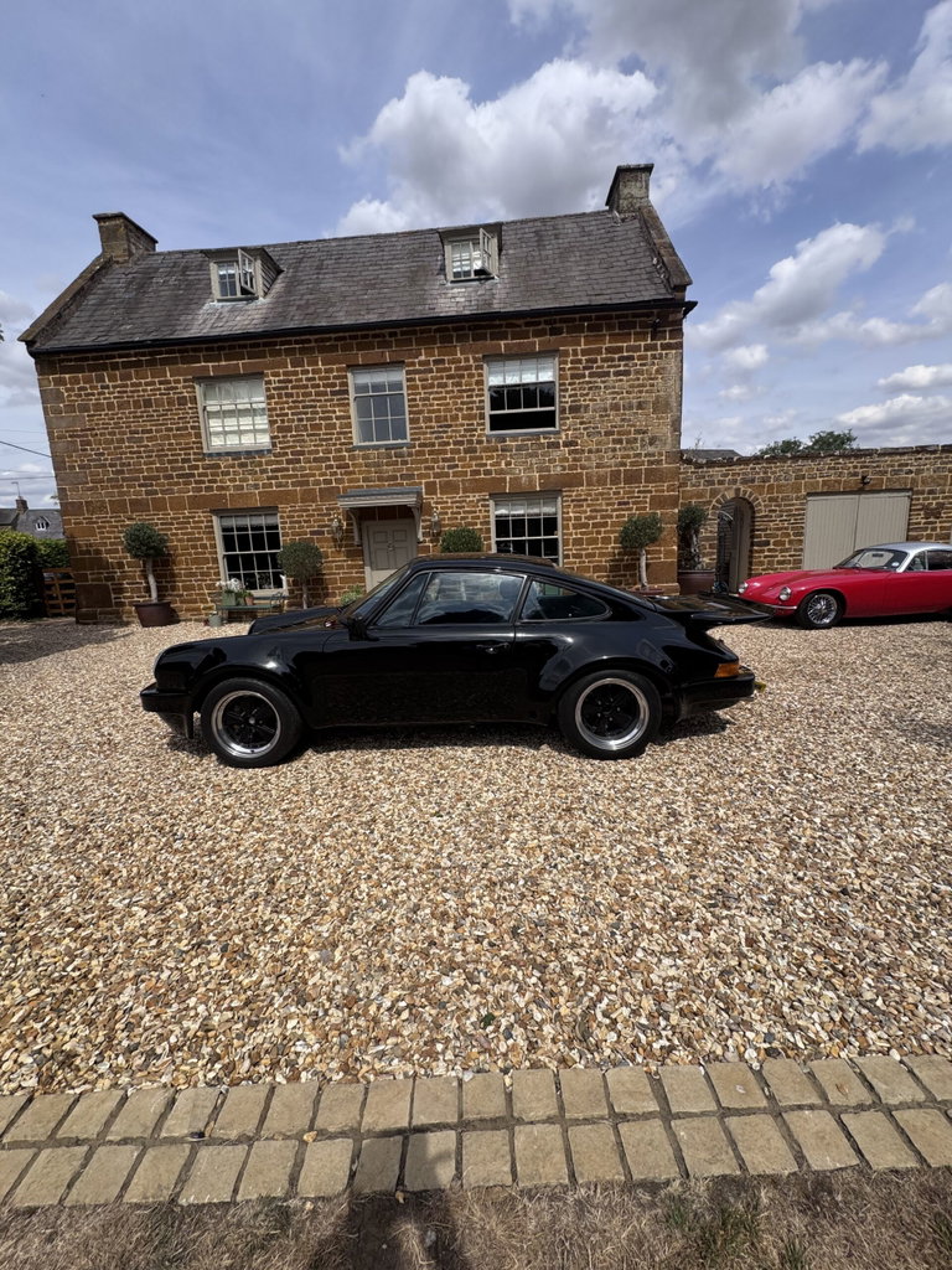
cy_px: 635
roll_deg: +2.7
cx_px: 476
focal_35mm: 14
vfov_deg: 102.1
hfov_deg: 85.7
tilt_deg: -8.0
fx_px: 513
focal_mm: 2.22
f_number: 2.2
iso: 50
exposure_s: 1/2028
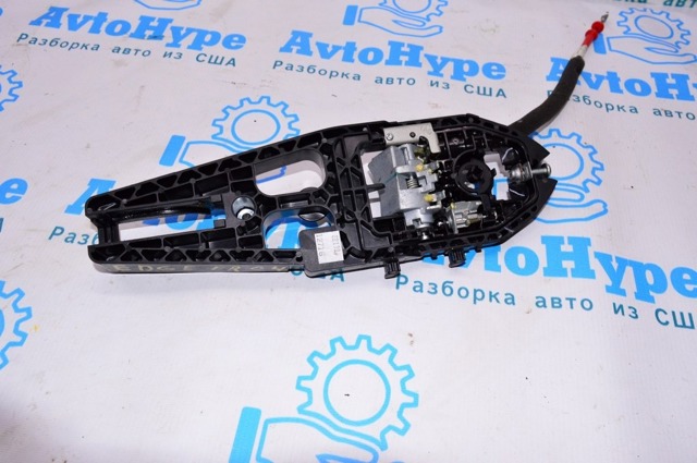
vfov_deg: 47.8
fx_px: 522
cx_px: 348
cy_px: 232
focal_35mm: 27
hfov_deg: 67.4
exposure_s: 1/200
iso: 1600
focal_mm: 18
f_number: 8
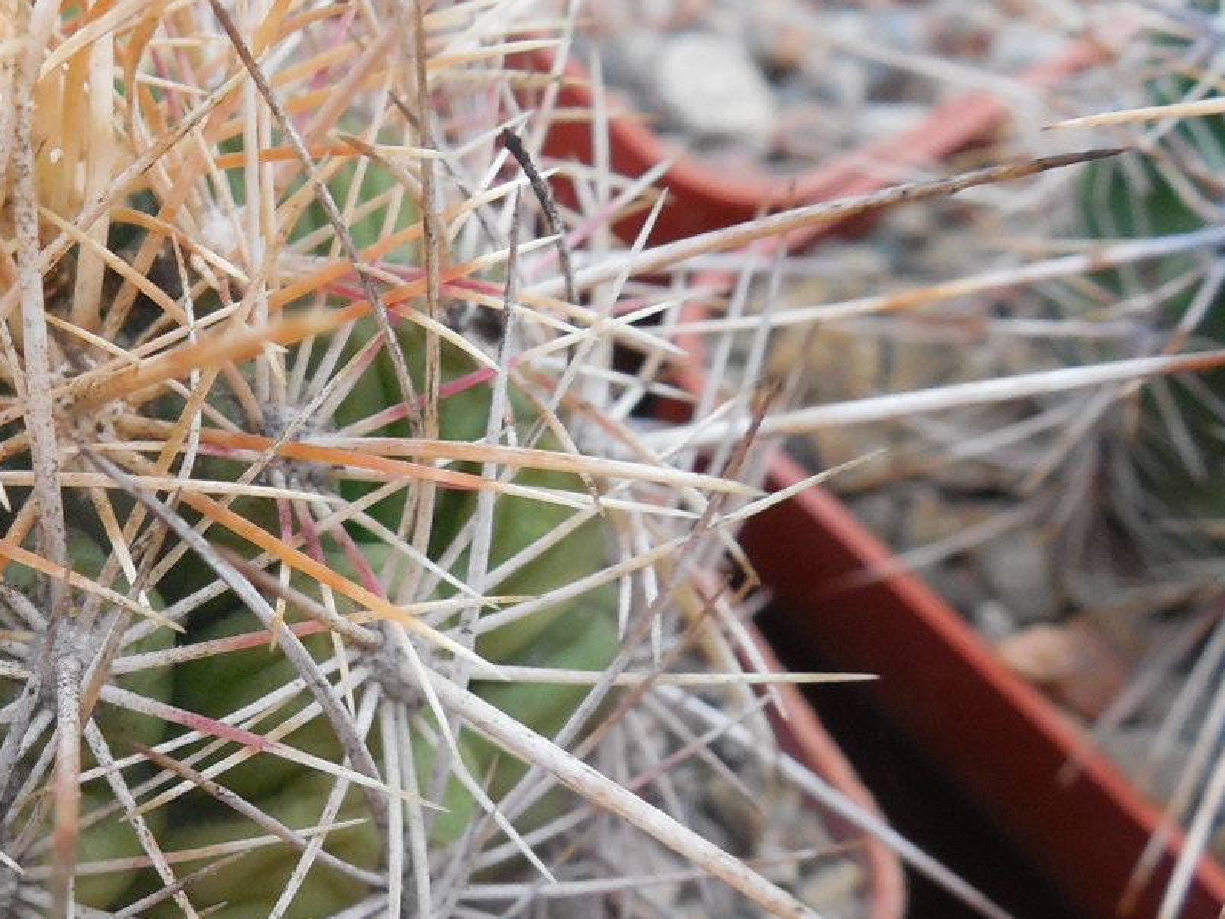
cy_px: 461
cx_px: 84
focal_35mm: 62
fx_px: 2194
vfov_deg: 23.7
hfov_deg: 29.7
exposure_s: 1/30
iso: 320
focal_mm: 5.6
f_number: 3.6
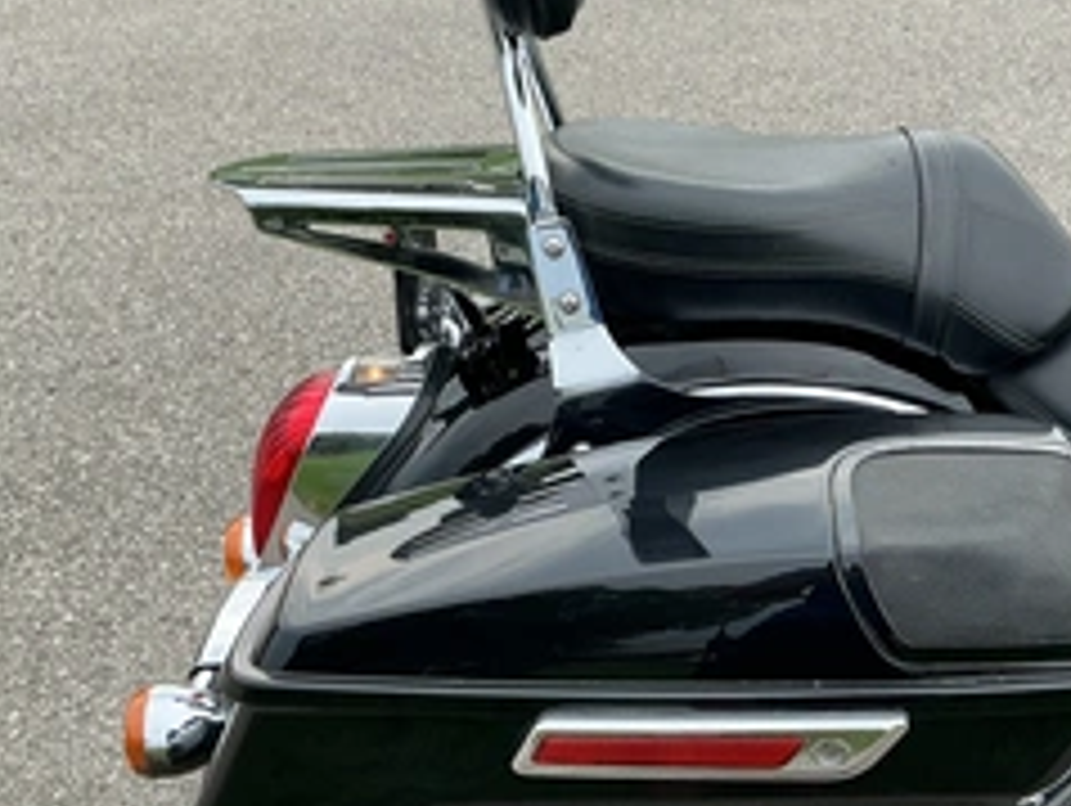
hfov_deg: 39.8
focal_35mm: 47
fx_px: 1456
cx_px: 738
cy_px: 432
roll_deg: -1.0
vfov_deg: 30.9
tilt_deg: -32.1
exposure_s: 1/318
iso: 25
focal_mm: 3
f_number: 1.8
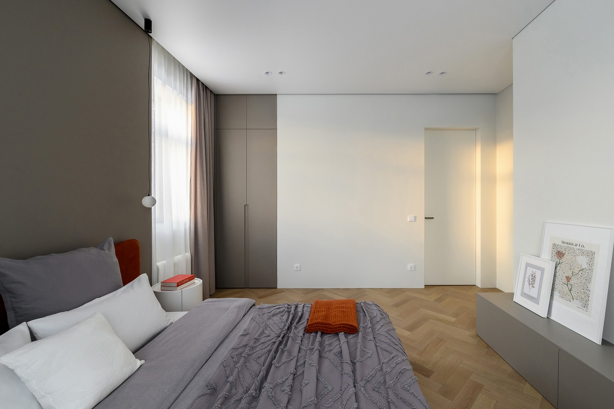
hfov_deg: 104.3
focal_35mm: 14
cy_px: 204
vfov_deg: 81.1
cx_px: 307
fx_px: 239
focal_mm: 14
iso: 1000
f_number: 10
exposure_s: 1/40
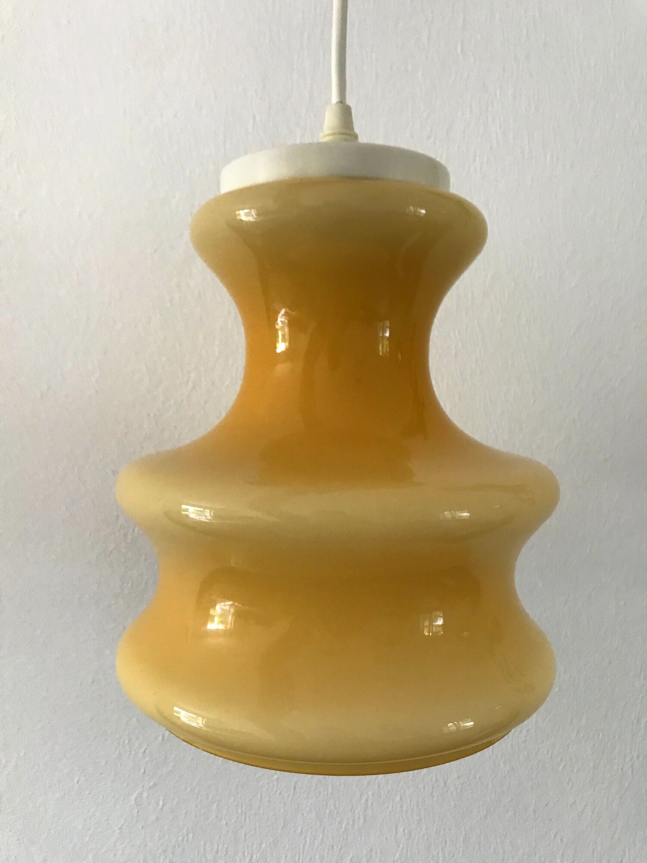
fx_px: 698
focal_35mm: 28
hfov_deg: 49.7
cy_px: 432
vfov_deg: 63.4
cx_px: 324
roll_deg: +0.0
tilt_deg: -3.5
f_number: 1.8
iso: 64
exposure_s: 1/17
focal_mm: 3.99
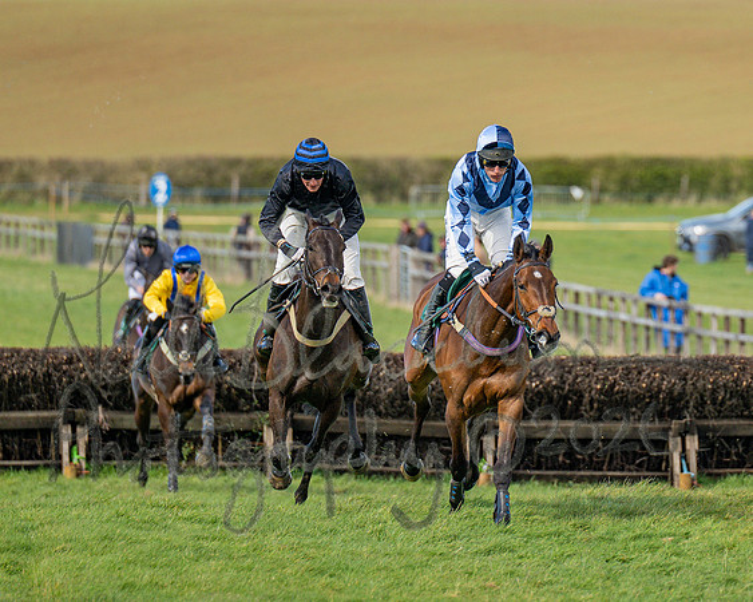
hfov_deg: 3.6
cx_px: 559
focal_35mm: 531
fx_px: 11821
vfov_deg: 2.9
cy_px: 259
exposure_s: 1/1600
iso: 200
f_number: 2.8
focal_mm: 200
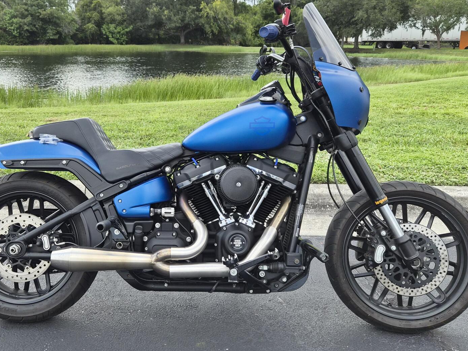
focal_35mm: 33
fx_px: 446
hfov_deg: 54.9
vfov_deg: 42.9
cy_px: 164
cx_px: 186
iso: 80
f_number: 1.8
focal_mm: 5.4
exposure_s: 1/2568
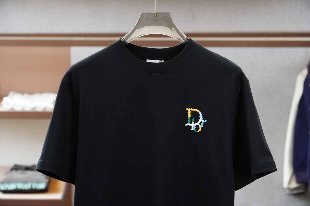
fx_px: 775
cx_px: 155
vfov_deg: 15.2
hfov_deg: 22.6
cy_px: 103
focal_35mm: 90
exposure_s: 1/125
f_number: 4
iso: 1600
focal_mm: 60
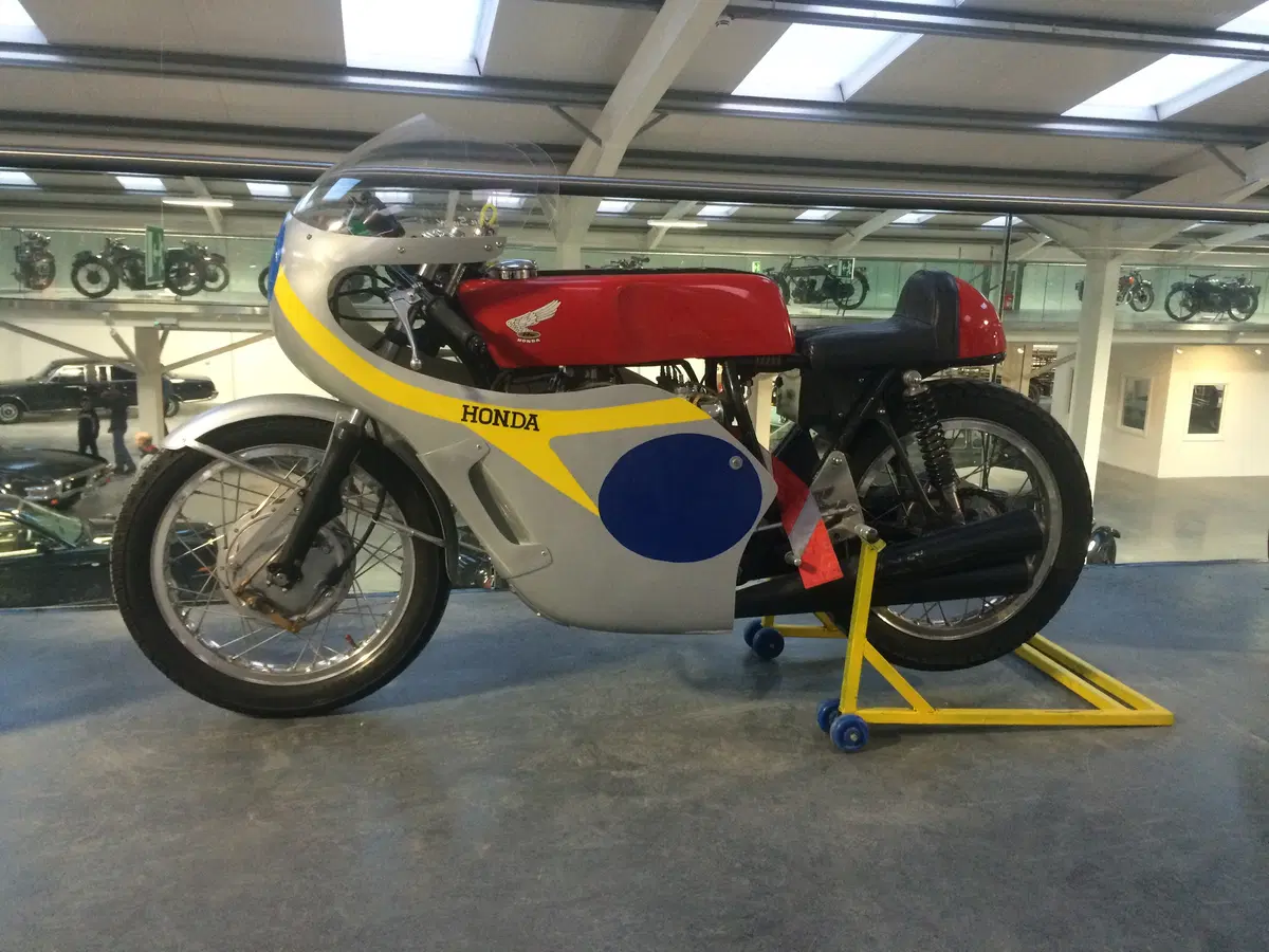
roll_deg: -2.2
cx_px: 634
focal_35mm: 29
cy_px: 476
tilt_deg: -11.9
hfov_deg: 61.7
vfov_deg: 48.2
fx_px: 1063
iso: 250
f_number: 2.2
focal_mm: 4.15
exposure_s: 1/30
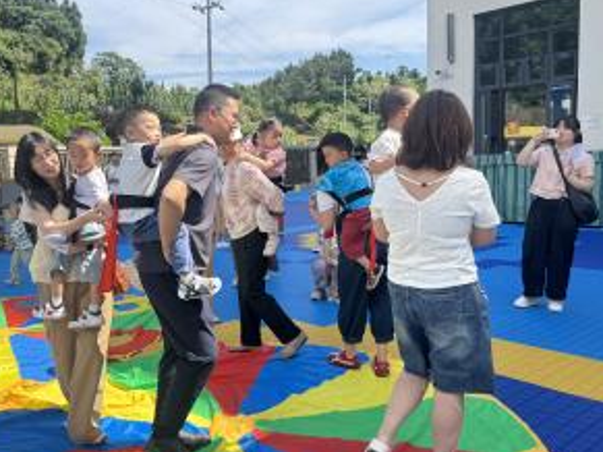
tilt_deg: -6.1
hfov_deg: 54.7
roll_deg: +3.1
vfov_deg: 42.9
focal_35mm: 33
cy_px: 230
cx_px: 226
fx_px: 575
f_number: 1.78
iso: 80
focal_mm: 6.76
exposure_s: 1/938
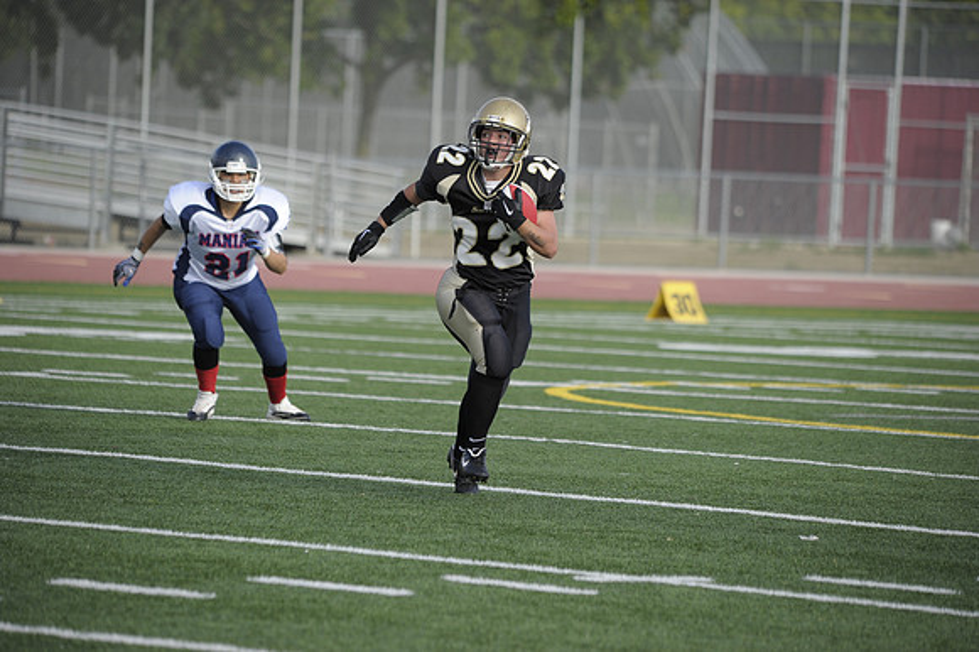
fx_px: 9512
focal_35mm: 350
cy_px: 326
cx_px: 490
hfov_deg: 5.9
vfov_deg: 3.9
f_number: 6
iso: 500
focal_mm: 350
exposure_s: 1/1000
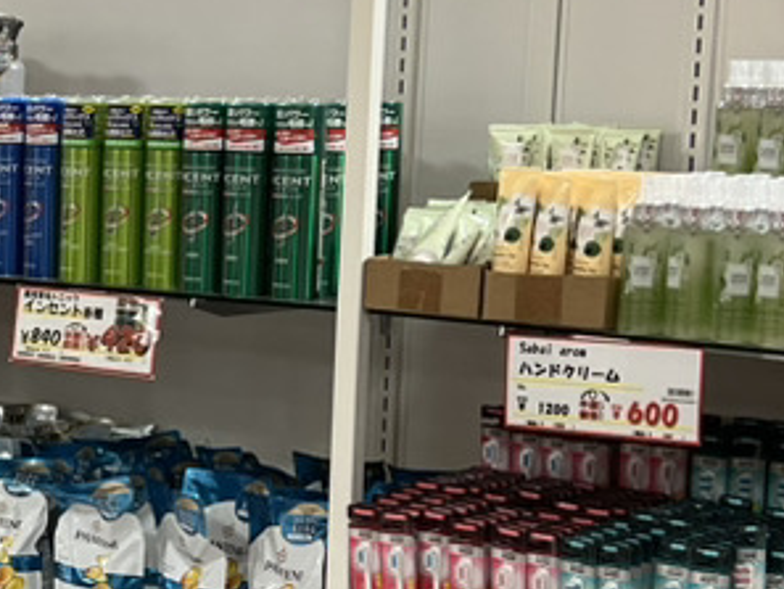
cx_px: -230
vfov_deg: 14.1
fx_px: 2379
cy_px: 346
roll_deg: -0.7
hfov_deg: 17.6
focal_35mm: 105
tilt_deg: -8.1
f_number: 1.5
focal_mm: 5.7
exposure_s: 1/100
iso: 125
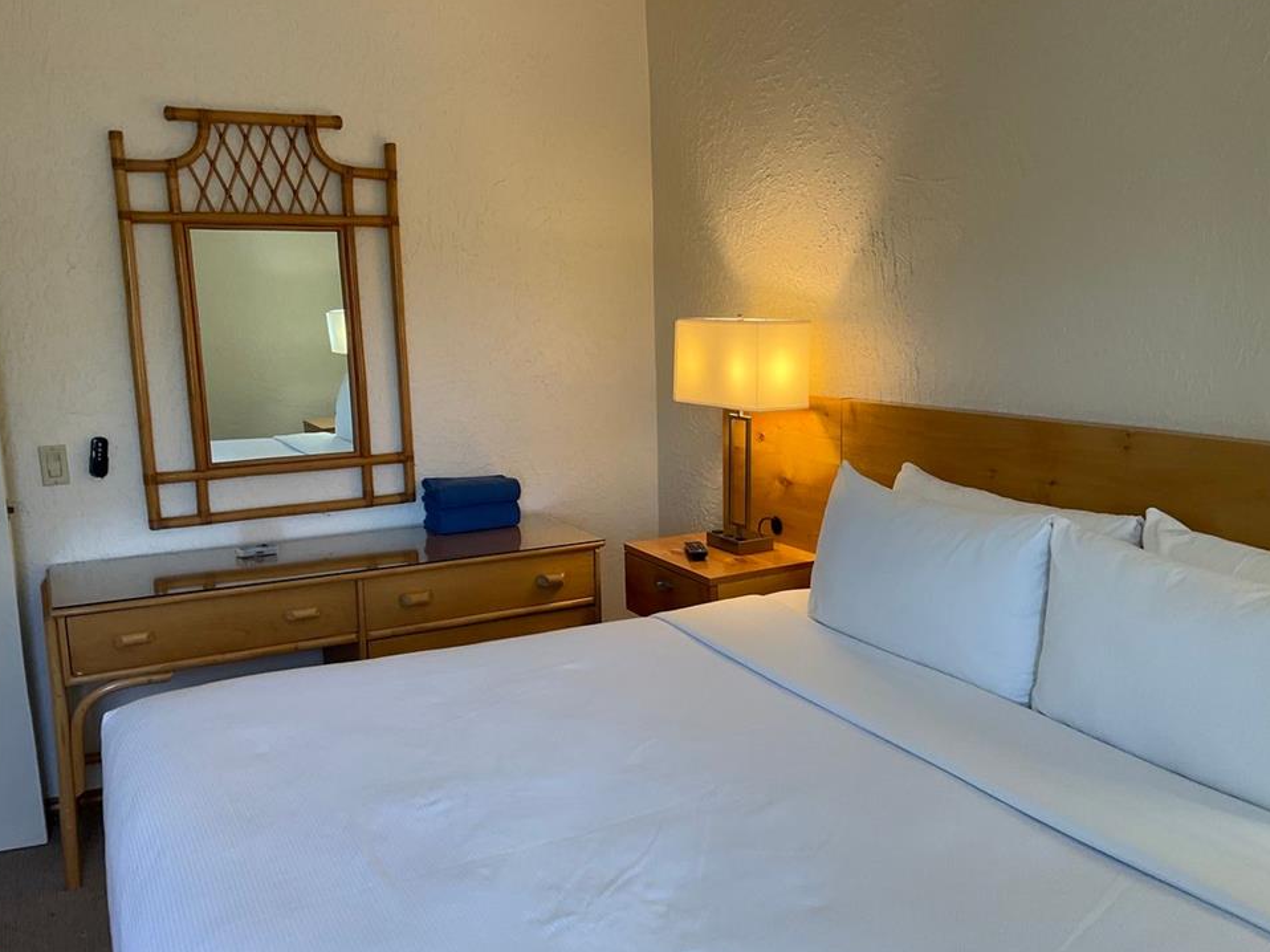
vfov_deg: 45.4
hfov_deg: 58.4
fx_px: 1137
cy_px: 497
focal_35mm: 31
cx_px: 638
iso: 64
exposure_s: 1/120
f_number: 1.8
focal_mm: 3
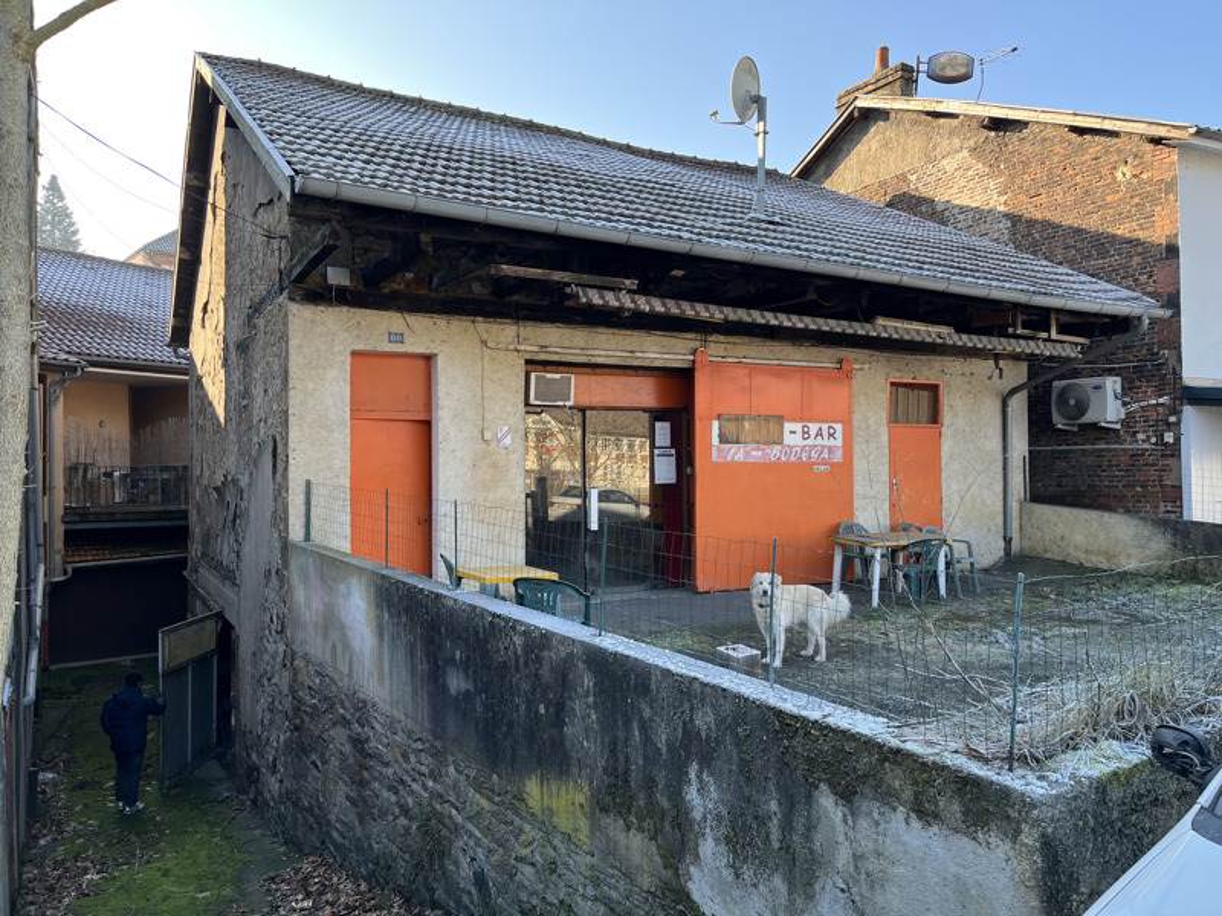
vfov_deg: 53.1
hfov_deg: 67.3
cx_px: 611
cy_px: 458
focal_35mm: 26
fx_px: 918
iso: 50
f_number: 1.6
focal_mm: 5.1
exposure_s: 1/370
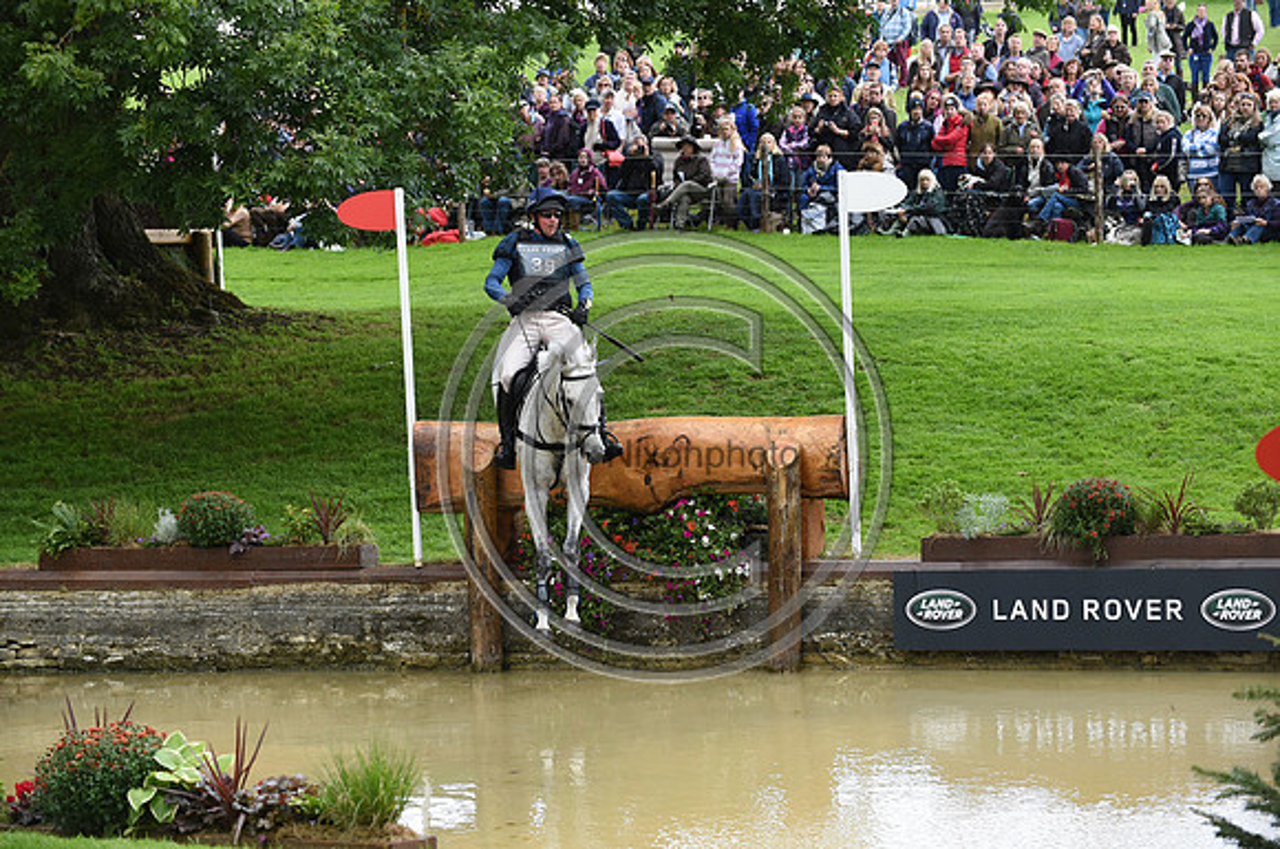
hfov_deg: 17.1
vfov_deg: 11.4
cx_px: 640
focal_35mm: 120
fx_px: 4261
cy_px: 424
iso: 2000
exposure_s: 1/1000
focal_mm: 120
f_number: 5.6
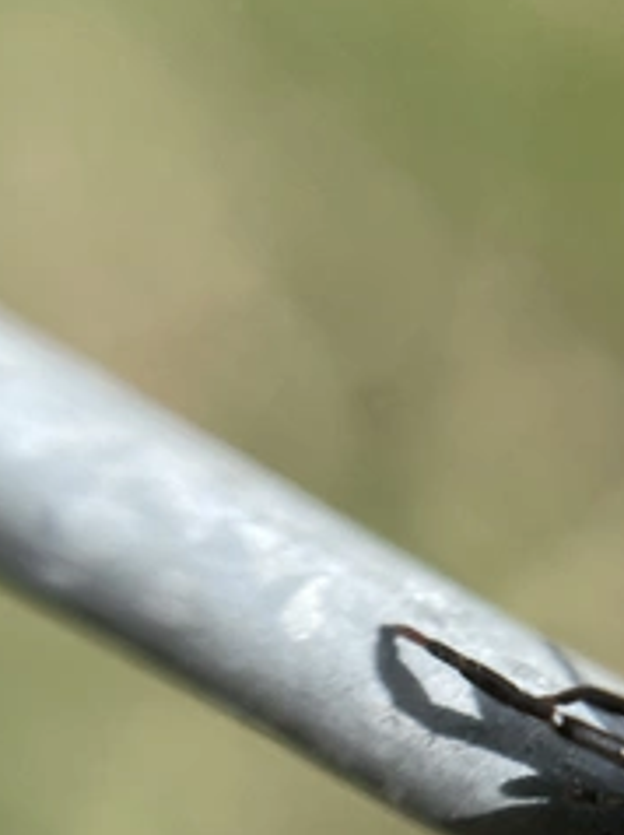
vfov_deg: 27.0
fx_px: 1685
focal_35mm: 70
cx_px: 508
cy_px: 716
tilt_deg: -76.1
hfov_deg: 20.7
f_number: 1.6
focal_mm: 4.2
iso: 32
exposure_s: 1/1531
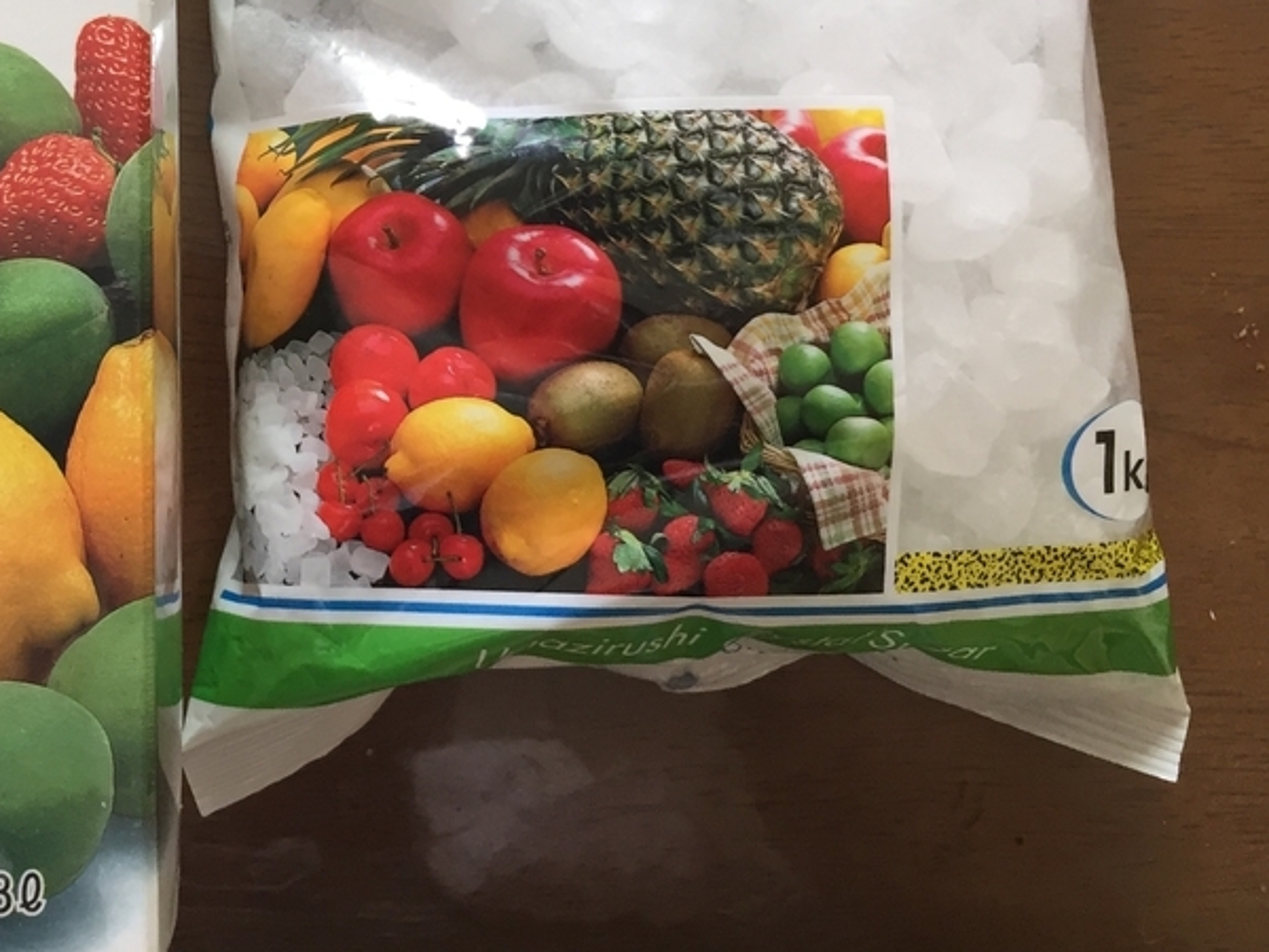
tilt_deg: -83.8
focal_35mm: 58
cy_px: 59
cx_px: 224
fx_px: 2126
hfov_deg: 32.2
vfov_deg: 24.4
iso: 32
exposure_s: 1/40
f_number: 2.2
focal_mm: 4.15
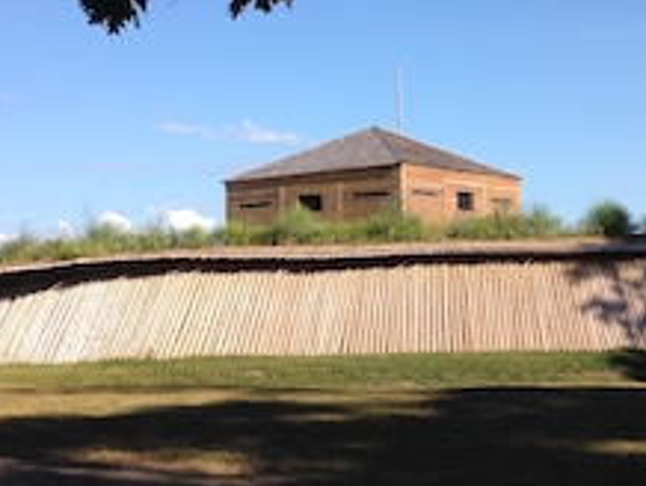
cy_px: 190
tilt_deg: +3.1
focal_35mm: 68
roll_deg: +1.2
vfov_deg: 21.6
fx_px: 1270
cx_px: 394
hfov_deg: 28.4
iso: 50
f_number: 2.4
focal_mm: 4.12
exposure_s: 1/1355
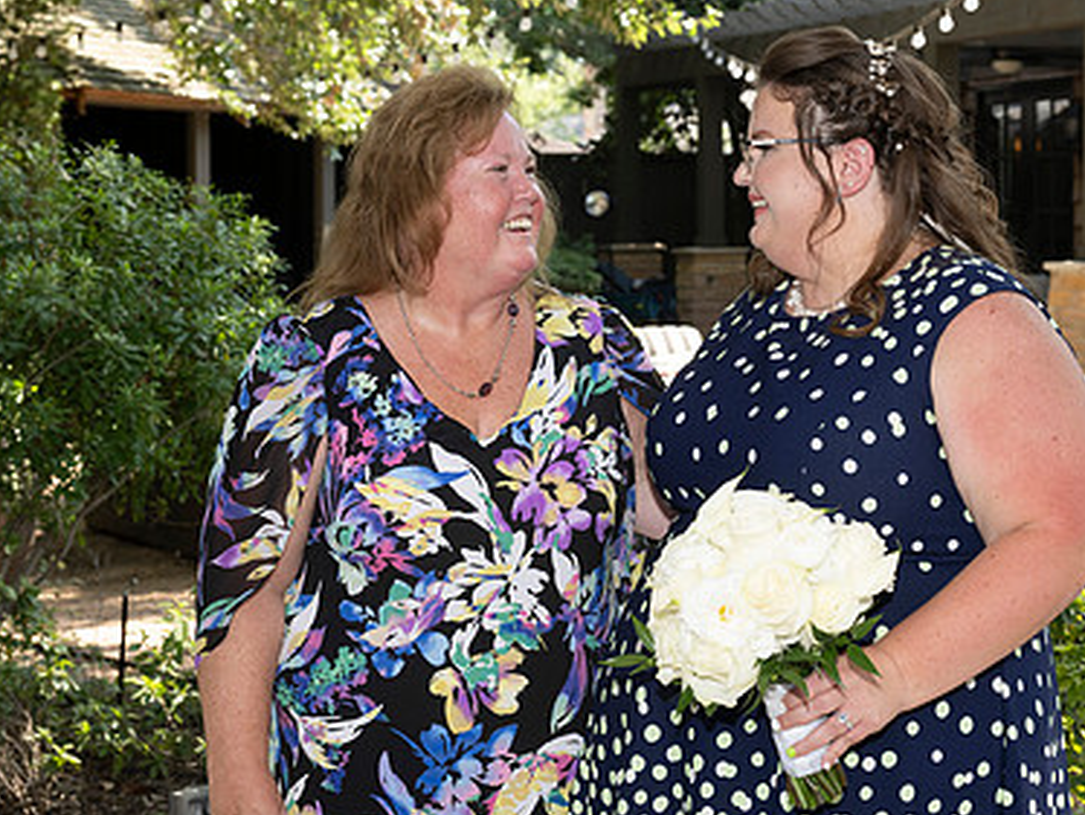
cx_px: 661
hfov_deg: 26.6
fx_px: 2290
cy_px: 410
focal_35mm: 73
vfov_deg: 20.2
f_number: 6.3
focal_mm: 49
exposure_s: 1/160
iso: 400
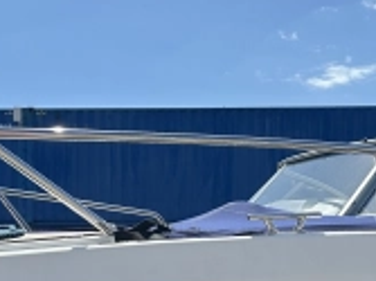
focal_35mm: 79
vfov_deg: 18.3
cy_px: 253
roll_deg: -0.5
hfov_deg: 24.4
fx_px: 857
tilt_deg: +1.6
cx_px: 297
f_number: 1.78
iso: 80
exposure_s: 1/5848
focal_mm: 6.86
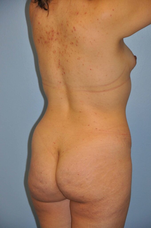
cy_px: 114
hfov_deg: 10.1
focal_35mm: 135
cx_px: 76
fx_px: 852
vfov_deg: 15.2
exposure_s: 1/60
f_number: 5.6
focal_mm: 90
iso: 800
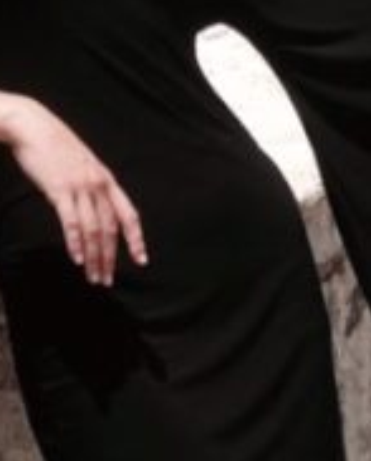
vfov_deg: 10.7
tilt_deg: +4.8
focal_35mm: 180
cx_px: 63
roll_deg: -2.3
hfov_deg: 8.6
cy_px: 262
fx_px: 2464
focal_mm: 4.12
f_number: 2.4
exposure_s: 1/1290
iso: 50
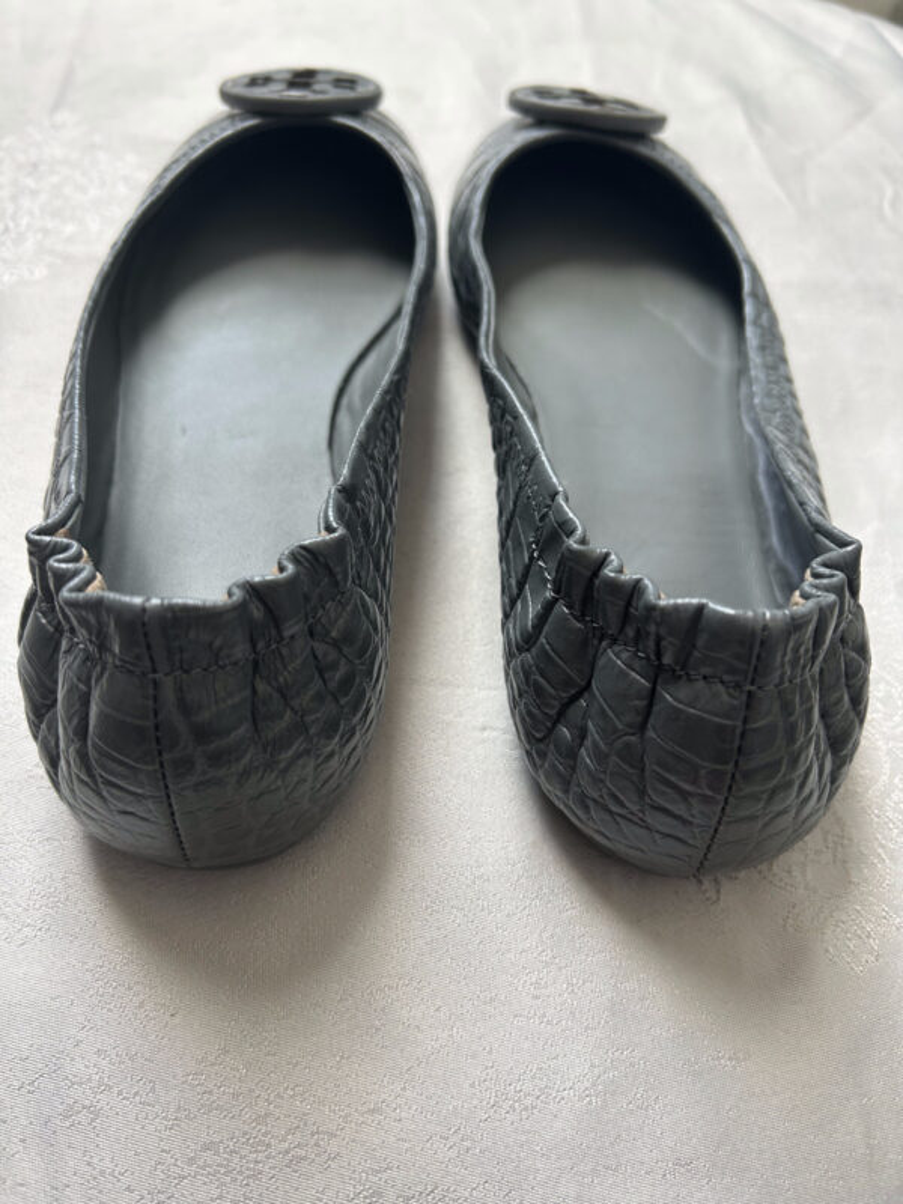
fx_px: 904
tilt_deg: -54.5
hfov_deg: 53.1
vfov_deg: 67.3
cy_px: 602
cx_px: 452
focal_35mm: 26
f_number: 1.5
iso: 50
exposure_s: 1/121
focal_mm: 5.7
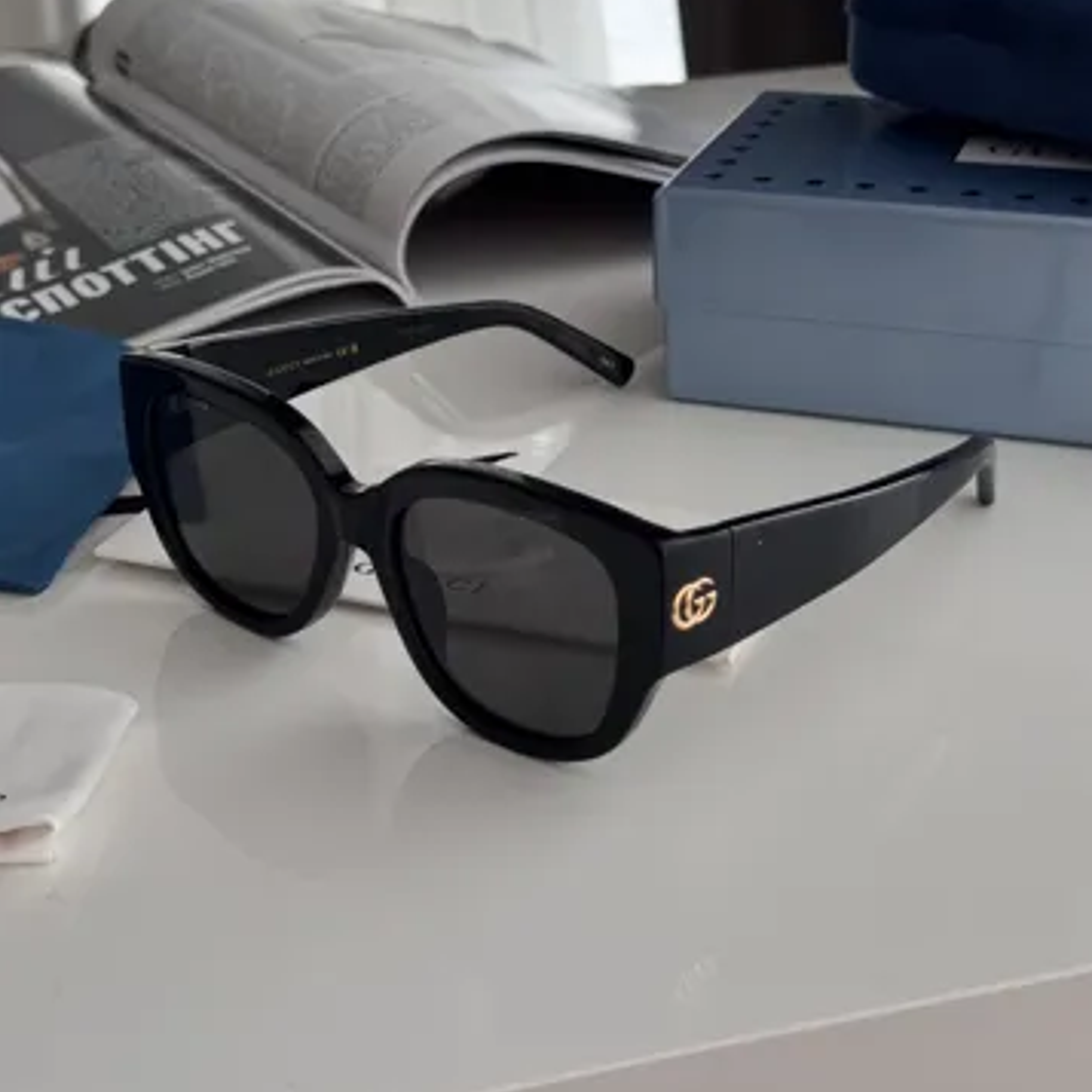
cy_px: 398
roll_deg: +0.6
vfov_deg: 29.9
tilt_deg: -22.2
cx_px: 544
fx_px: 2034
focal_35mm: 57
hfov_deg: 30.0
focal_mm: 6.76
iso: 64
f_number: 1.78
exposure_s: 1/651
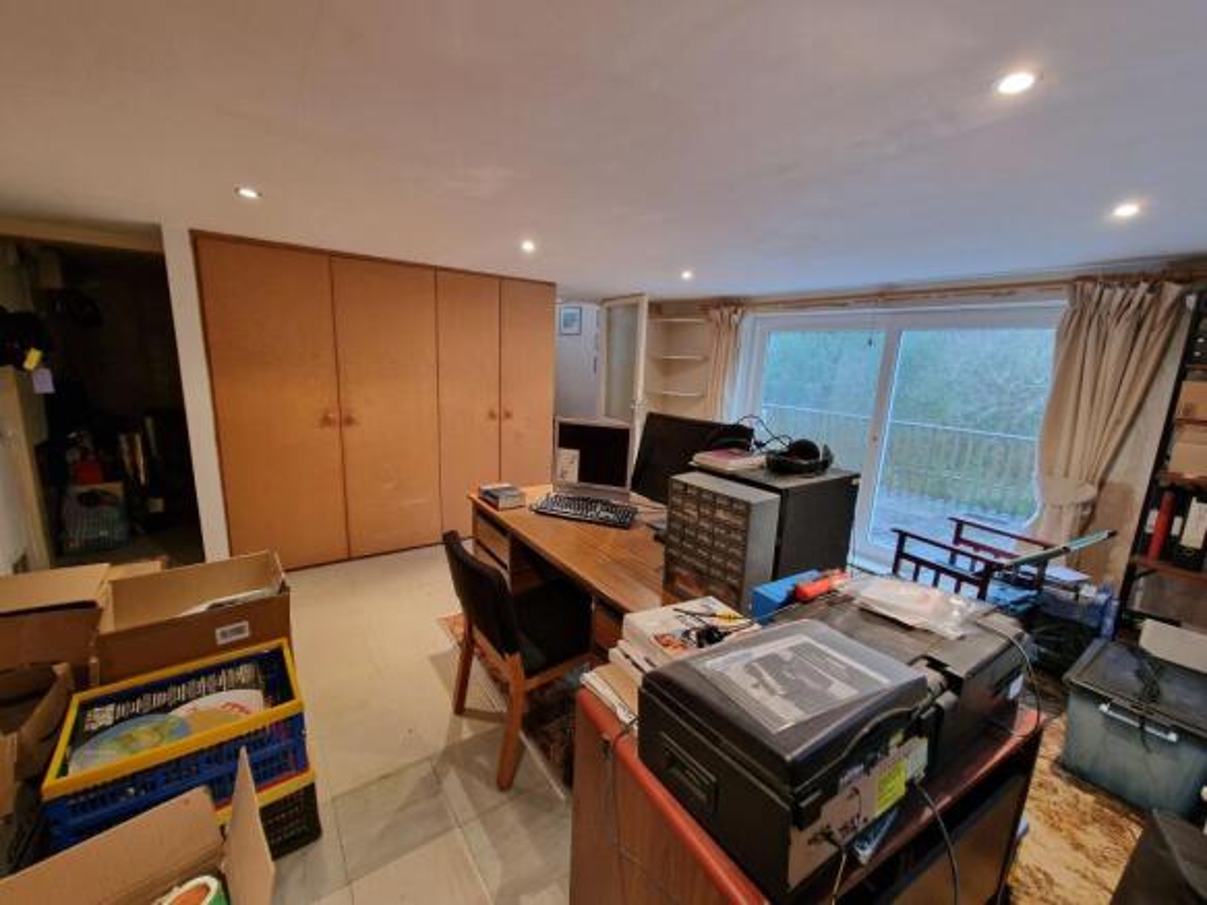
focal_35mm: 13
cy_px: 452
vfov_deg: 89.9
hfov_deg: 106.2
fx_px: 453
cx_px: 604
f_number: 2.2
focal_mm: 2.2
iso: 320
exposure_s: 1/33
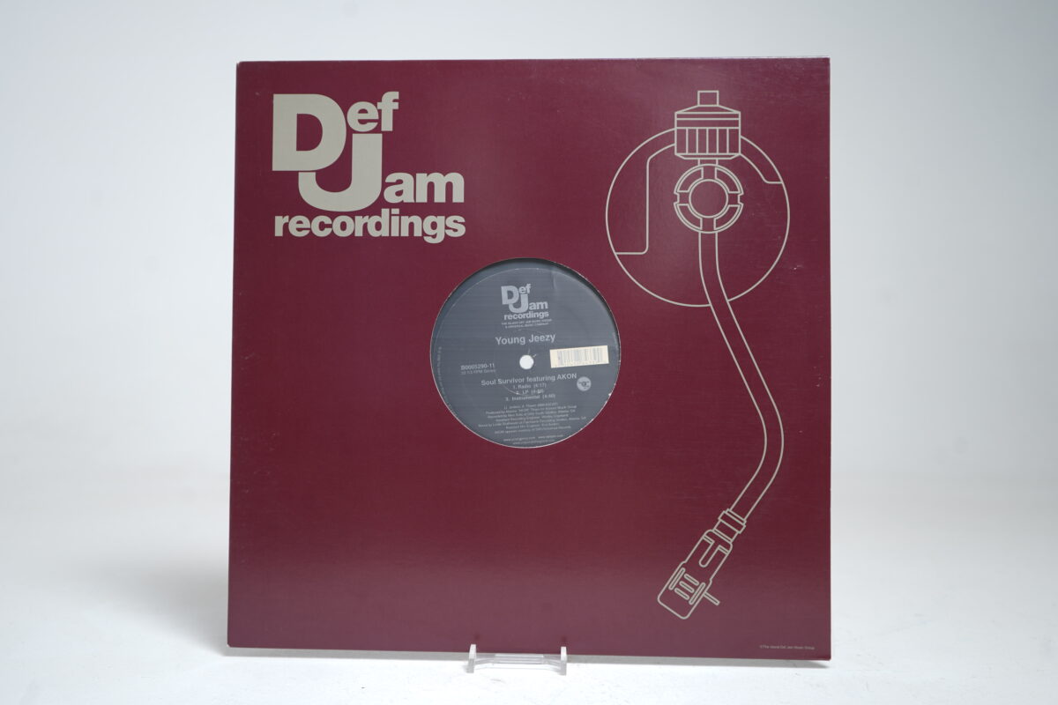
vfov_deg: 40.0
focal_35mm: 33
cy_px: 352
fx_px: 970
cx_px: 529
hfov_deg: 57.2
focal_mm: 33
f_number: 5
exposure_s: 1/5
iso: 64
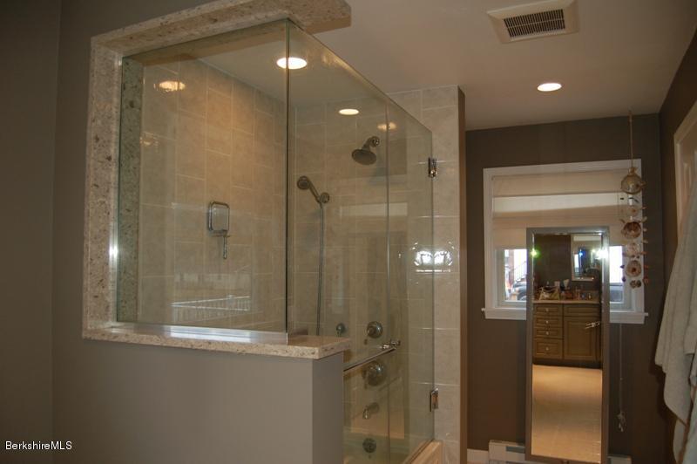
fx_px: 522
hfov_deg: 67.4
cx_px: 348
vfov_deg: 47.9
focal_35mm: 27
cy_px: 232
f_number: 3.5
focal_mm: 18
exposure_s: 1/60
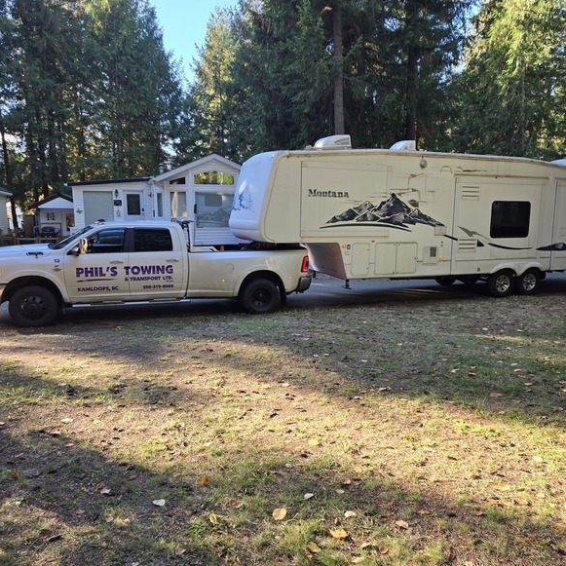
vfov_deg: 57.3
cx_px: 310
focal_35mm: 28
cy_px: 283
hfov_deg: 57.2
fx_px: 518
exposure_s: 1/182
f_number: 1.8
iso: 25
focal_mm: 5.4
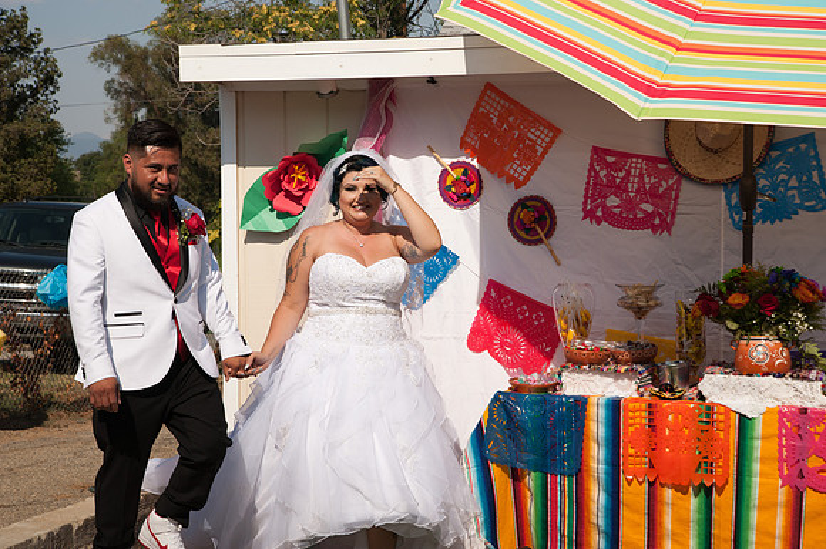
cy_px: 274
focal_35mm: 75
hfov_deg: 27.0
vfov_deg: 18.2
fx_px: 1720
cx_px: 413
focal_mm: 75
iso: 200
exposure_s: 1/640
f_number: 13
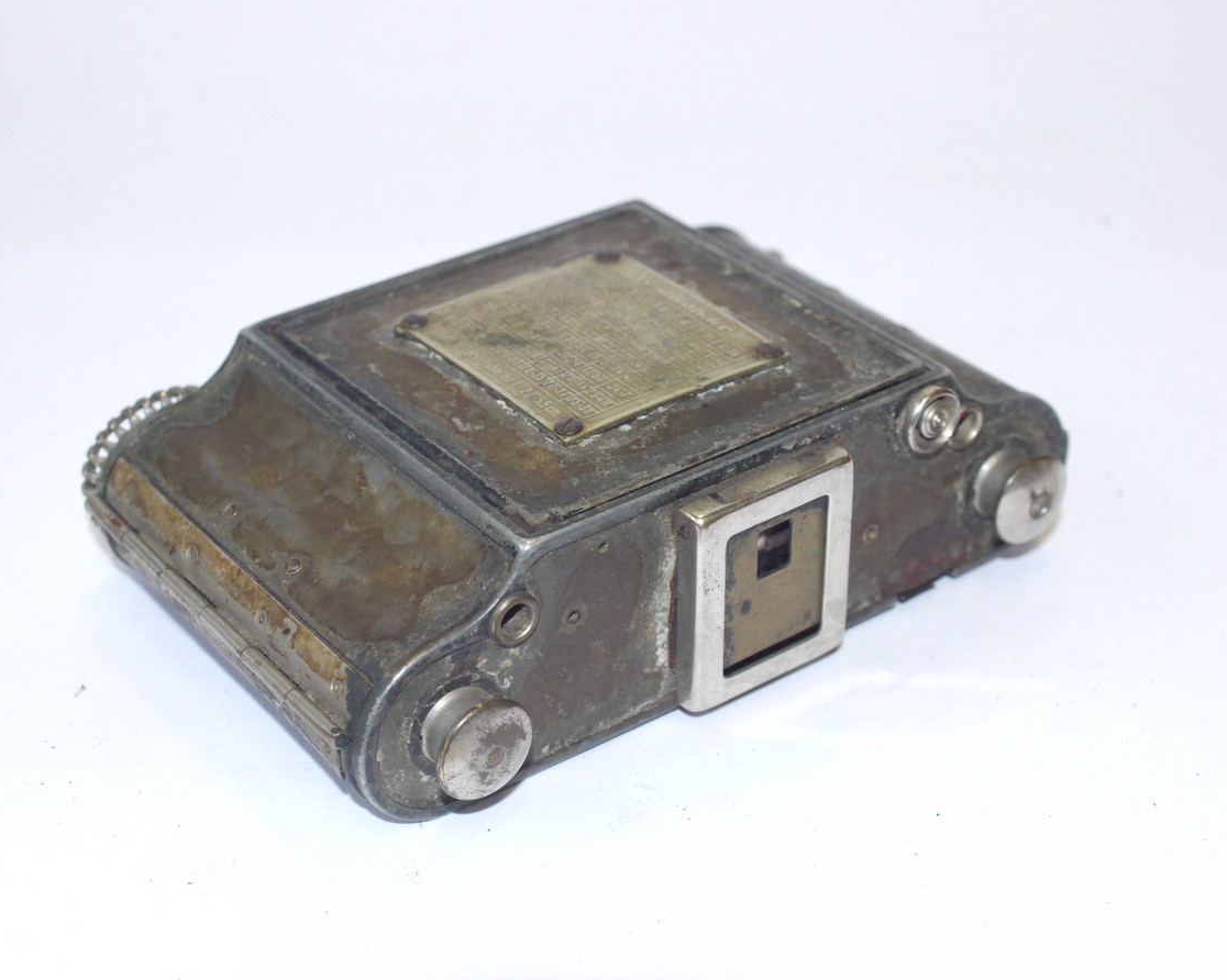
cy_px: 491
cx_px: 620
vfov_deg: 24.2
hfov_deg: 30.0
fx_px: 2287
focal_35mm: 63
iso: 800
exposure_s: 1/160
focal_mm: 30
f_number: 6.3
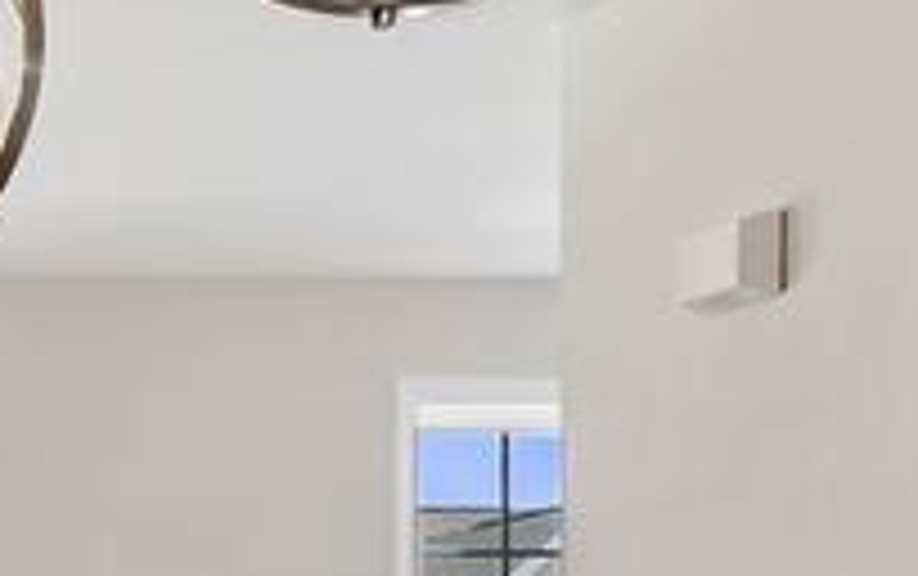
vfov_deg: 10.9
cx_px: -1107
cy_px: 934
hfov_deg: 14.1
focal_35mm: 115
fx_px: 2880
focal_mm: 16
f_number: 8
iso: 250
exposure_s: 1/6
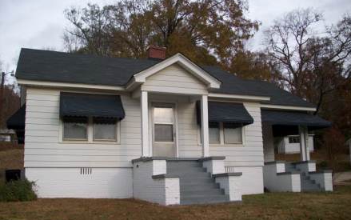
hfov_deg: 49.2
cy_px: 115
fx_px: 383
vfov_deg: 32.0
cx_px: 178
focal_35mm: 40
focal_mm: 6.2
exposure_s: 1/615
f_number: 2.8
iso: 80
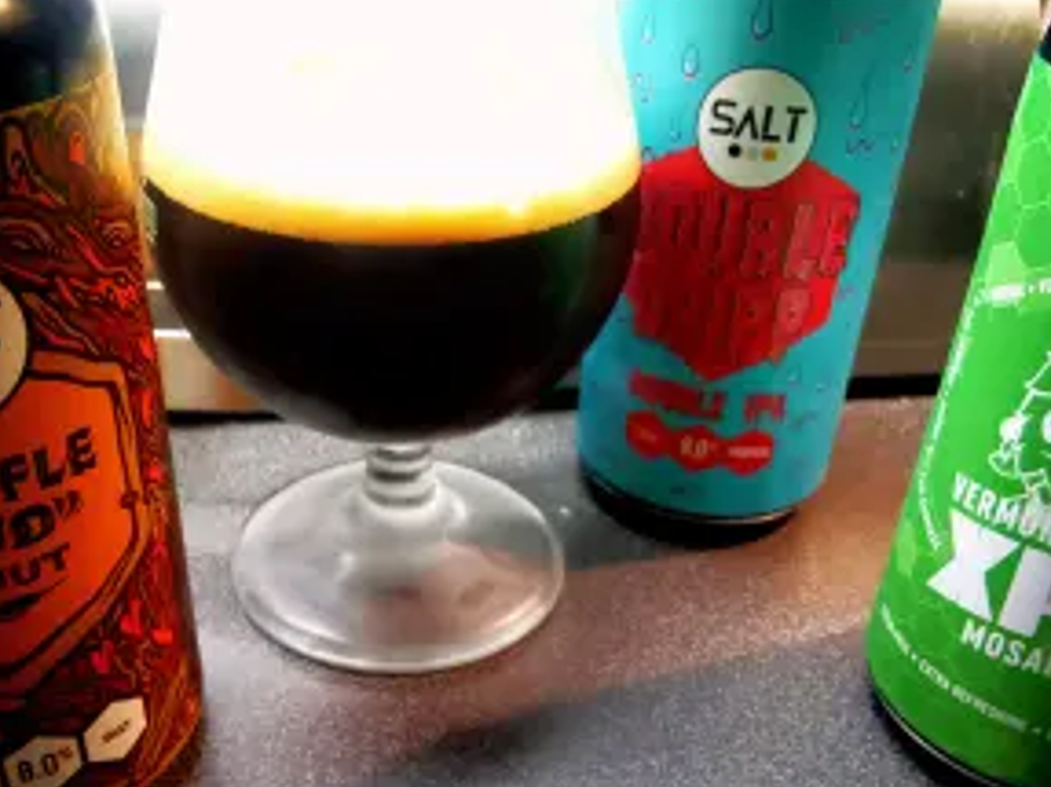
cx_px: 480
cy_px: 476
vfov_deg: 36.6
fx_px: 1184
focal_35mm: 39
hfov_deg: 47.8
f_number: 2
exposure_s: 1/25.1
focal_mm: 3.54
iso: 515
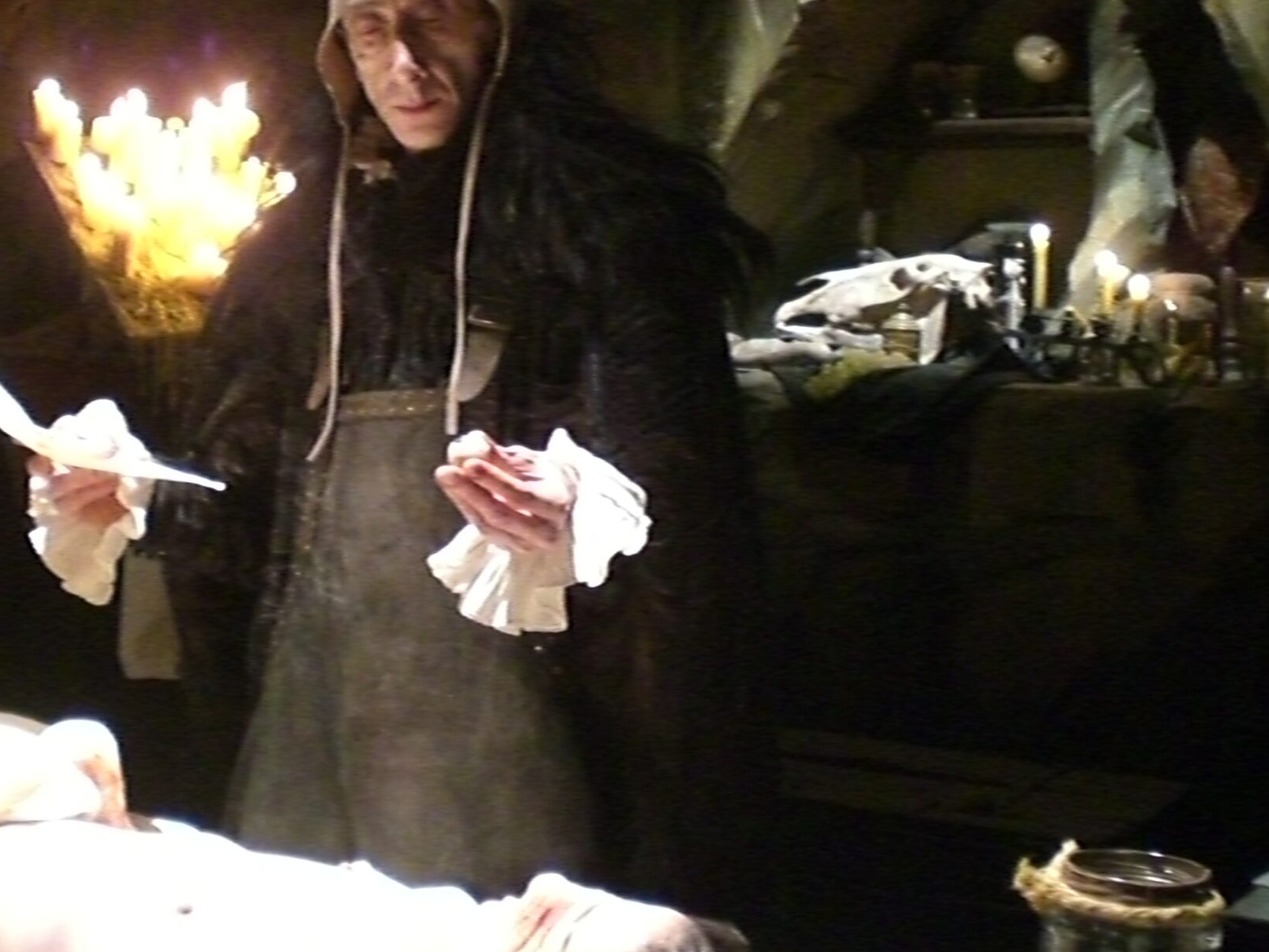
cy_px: 342
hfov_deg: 31.7
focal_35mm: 60
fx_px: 2200
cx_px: 334
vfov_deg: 24.3
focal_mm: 6.3
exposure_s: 1/20
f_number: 3.1
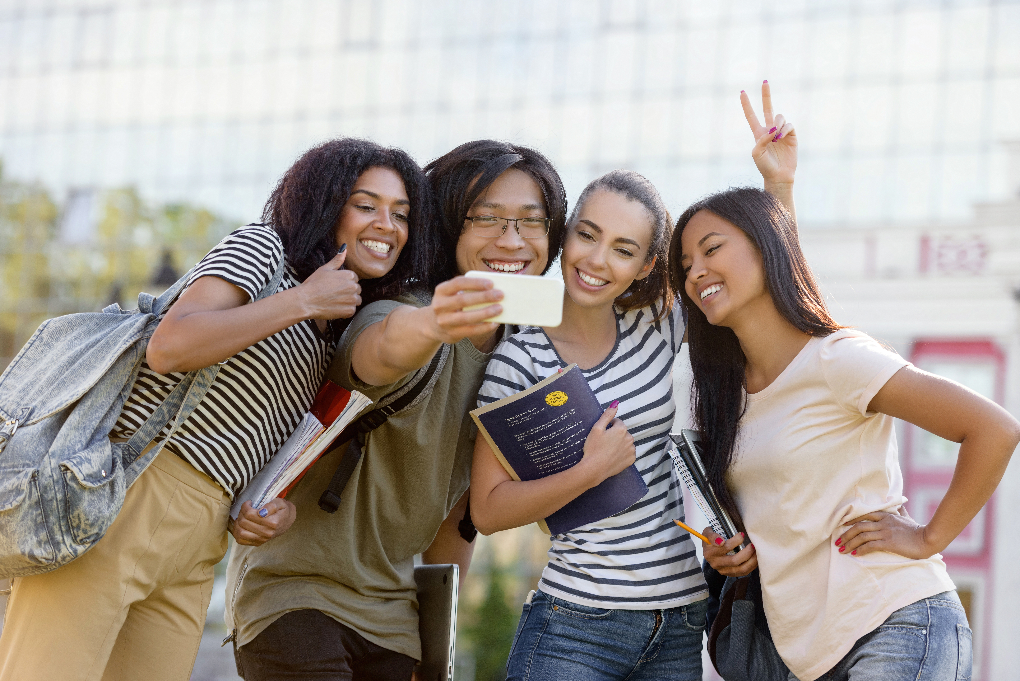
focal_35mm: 110
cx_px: 510
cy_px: 340
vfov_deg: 12.5
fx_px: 3117
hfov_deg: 18.6
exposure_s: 1/250
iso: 400
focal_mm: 110
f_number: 3.5
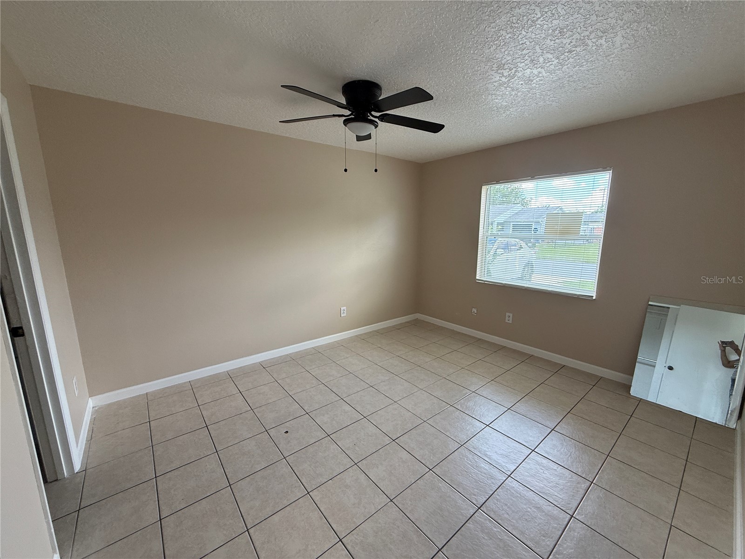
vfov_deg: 85.7
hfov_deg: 102.1
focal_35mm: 14
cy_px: 280
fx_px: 301
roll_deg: +0.0
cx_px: 372
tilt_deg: -8.9
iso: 125
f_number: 2.2
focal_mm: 2.22
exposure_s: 1/99
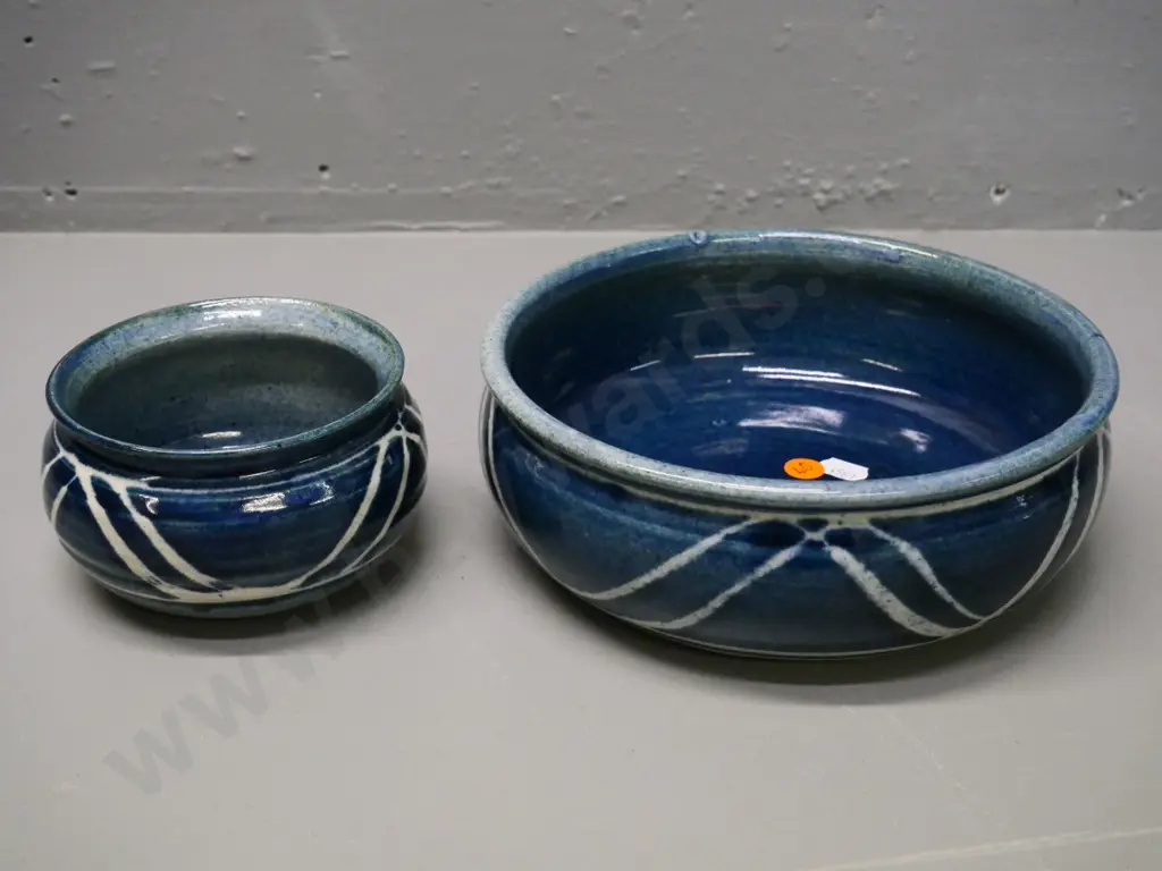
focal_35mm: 44
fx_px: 1477
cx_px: 581
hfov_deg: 42.9
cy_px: 436
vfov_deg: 32.9
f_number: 5.6
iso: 3200
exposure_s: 1/160
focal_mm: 22
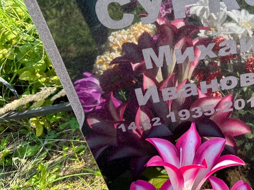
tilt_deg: -38.3
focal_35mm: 43
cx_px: 208
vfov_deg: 33.3
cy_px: 65
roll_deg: +8.0
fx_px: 316
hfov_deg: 41.7
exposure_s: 1/521
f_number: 1.5
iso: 50
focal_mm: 5.7
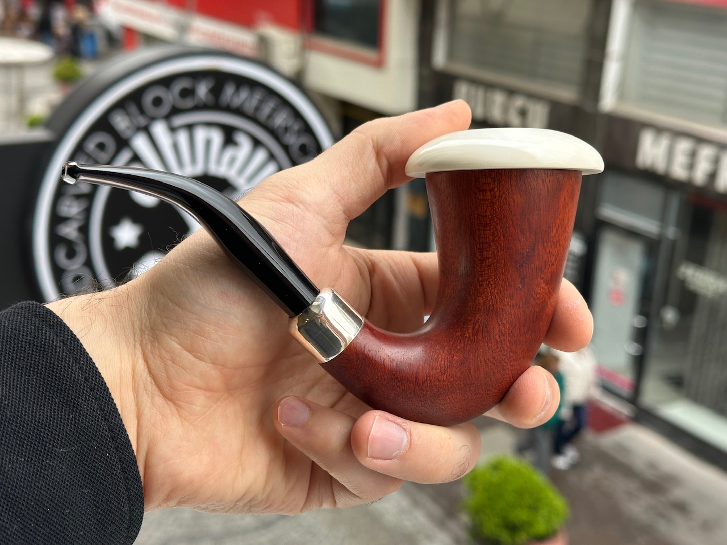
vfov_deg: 30.3
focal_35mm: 48
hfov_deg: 39.7
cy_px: 272
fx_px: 1008
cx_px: 364
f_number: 1.78
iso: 64
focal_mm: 6.86
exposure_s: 1/296
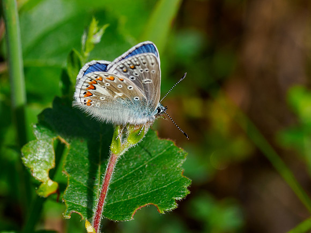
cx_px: 166
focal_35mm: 946
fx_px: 8498
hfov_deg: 2.1
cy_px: 122
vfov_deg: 1.6
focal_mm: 300
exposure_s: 1/500
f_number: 6.3
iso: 200
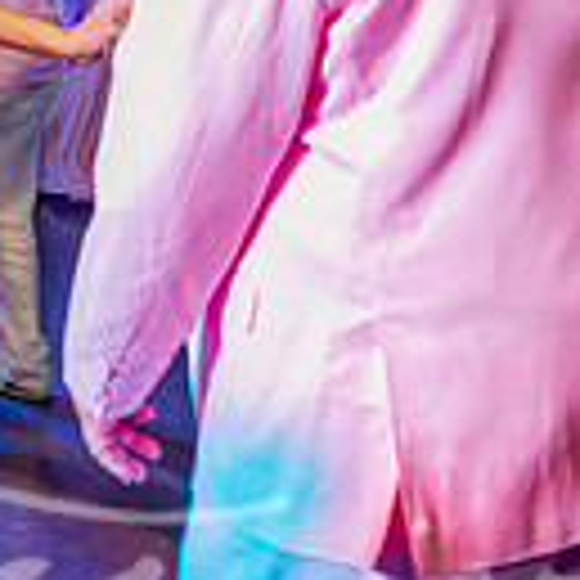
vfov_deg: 18.7
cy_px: 101
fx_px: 1744
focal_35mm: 92
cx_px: -252
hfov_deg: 17.3
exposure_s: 1/80
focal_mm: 24
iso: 1000
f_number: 3.5
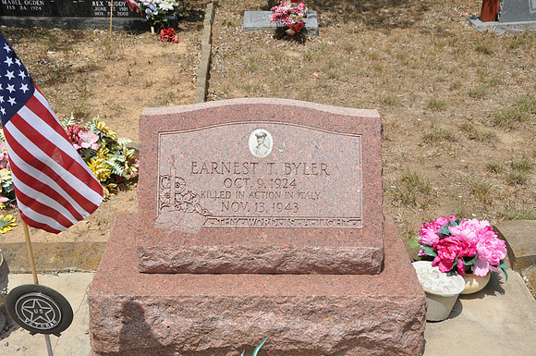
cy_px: 178
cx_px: 268
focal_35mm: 45
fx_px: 669
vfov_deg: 29.8
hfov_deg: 43.7
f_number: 10
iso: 200
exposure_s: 1/400
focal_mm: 30
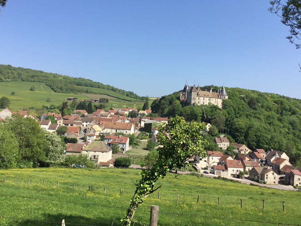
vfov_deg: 41.8
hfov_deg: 53.9
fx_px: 296
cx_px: 146
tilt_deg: +0.4
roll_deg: -0.6
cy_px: 108
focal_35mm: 34
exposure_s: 1/1087
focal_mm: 3.3
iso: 25
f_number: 2.4
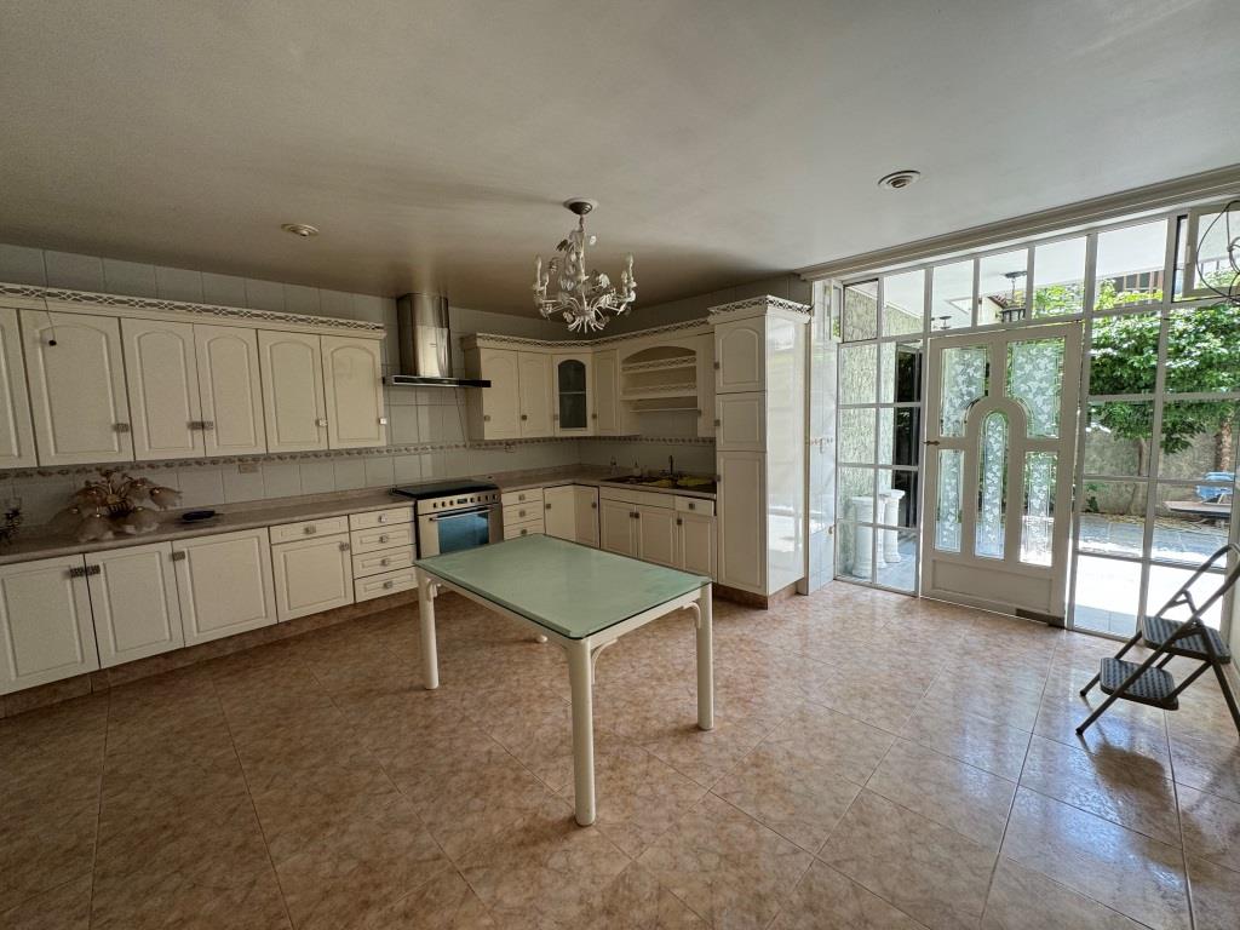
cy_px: 465
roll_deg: +2.1
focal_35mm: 14
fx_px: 502
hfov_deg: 102.1
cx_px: 620
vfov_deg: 85.7
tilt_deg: -5.6
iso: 80
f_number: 2.2
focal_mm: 2.22
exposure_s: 1/99
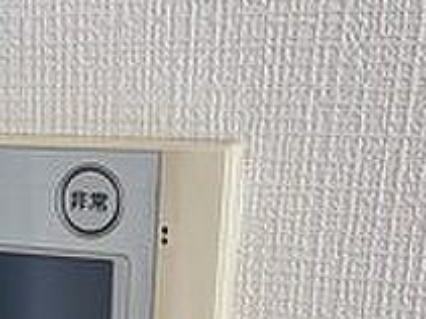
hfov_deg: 25.3
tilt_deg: -19.7
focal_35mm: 74
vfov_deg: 18.2
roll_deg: +0.2
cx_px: 22
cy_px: 444
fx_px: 910
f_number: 1.6
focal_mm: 5.1
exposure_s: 1/100
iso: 125
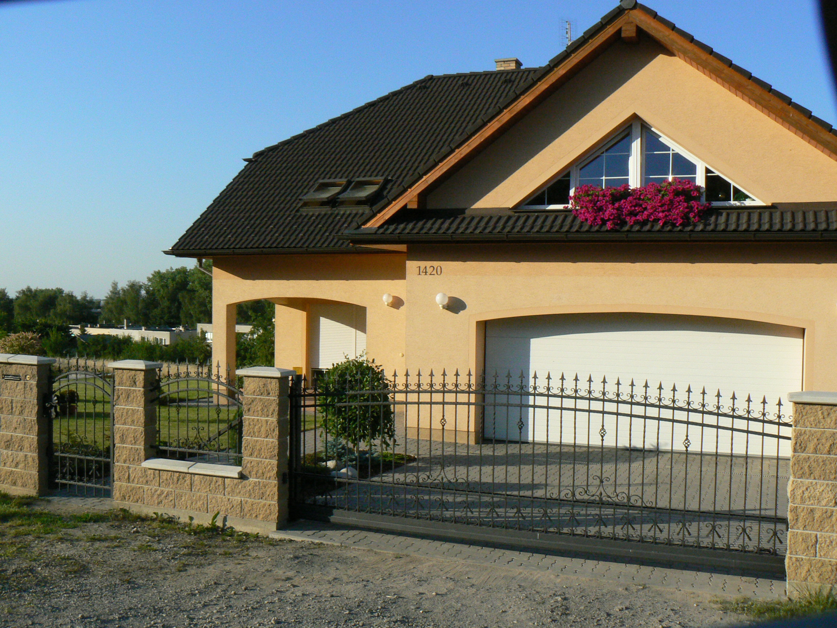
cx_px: 418
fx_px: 870
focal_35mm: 36
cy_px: 314
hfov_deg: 51.4
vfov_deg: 39.7
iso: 200
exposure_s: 1/500
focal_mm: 6
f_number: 8
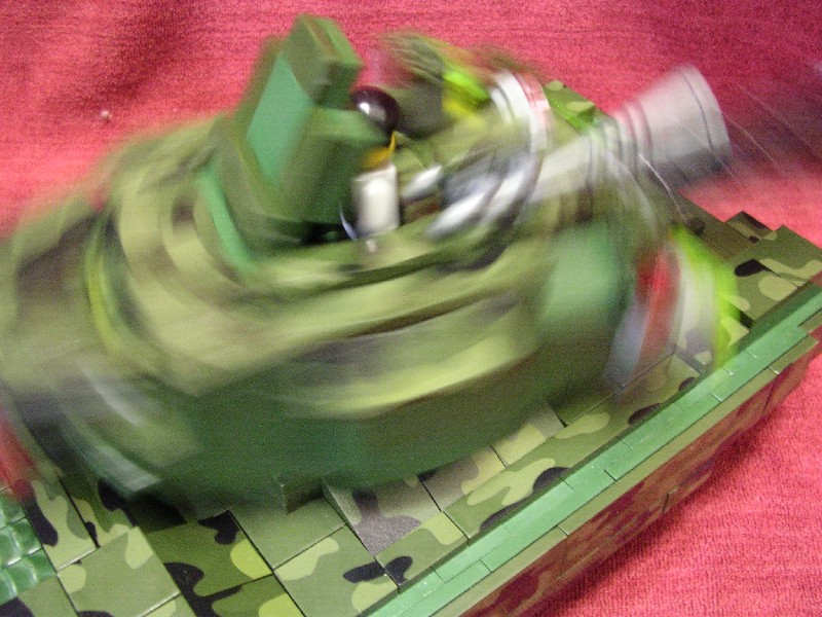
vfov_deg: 37.7
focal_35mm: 38
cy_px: 308
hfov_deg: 49.0
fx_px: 902
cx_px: 411
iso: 400
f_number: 2.8
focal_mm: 5.8
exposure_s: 1/1.2
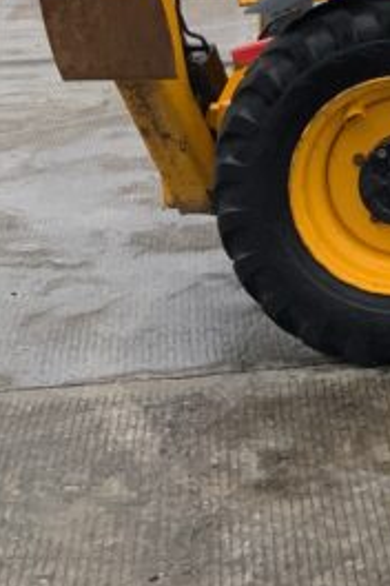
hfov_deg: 10.6
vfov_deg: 16.4
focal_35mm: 117
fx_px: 1901
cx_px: 809
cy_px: -206
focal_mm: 3
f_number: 1.8
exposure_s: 1/728
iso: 16
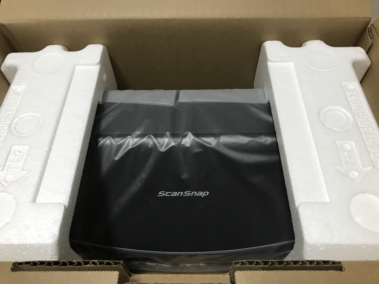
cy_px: 142
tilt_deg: -53.8
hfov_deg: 63.4
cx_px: 190
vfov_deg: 49.7
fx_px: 307
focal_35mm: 28
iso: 80
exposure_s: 1/16
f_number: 1.8
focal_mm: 3.99
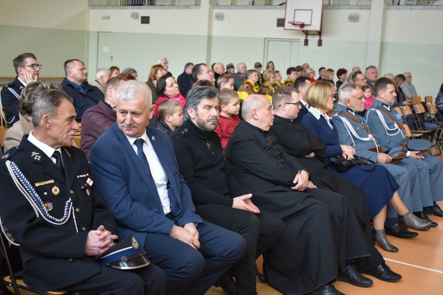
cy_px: 148
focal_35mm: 51
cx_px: 222
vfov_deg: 26.5
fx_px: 628
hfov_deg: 38.9
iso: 640
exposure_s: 1/60
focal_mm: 34
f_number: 4.5
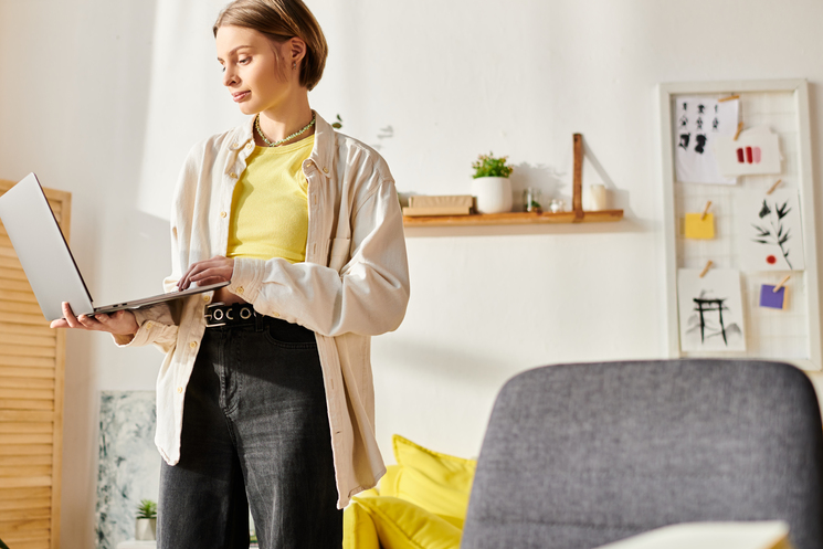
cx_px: 279
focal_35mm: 47
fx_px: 1075
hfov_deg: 41.4
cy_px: 309
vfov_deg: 28.6
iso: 160
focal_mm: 35
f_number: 2.8
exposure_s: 1/200
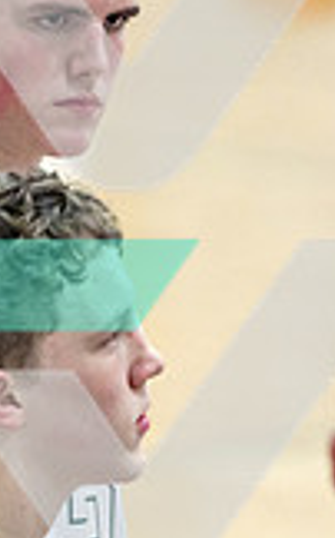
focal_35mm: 732
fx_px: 10712
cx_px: 697
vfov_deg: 2.9
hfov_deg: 1.8
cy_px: 417
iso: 1250
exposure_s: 1/800
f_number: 2.8
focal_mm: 200
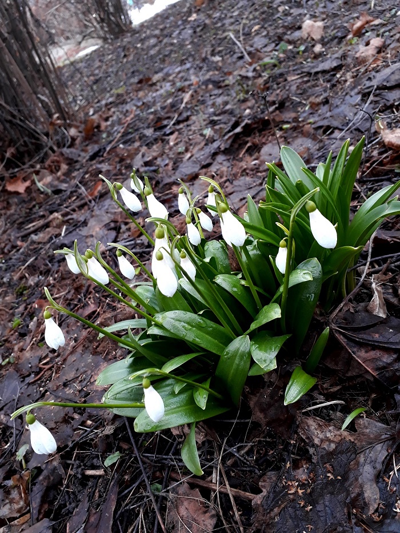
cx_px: 200
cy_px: 266
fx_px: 416
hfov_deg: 51.4
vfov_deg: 65.3
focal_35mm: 27
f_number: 1.9
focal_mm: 3.6
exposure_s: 1/33
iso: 100
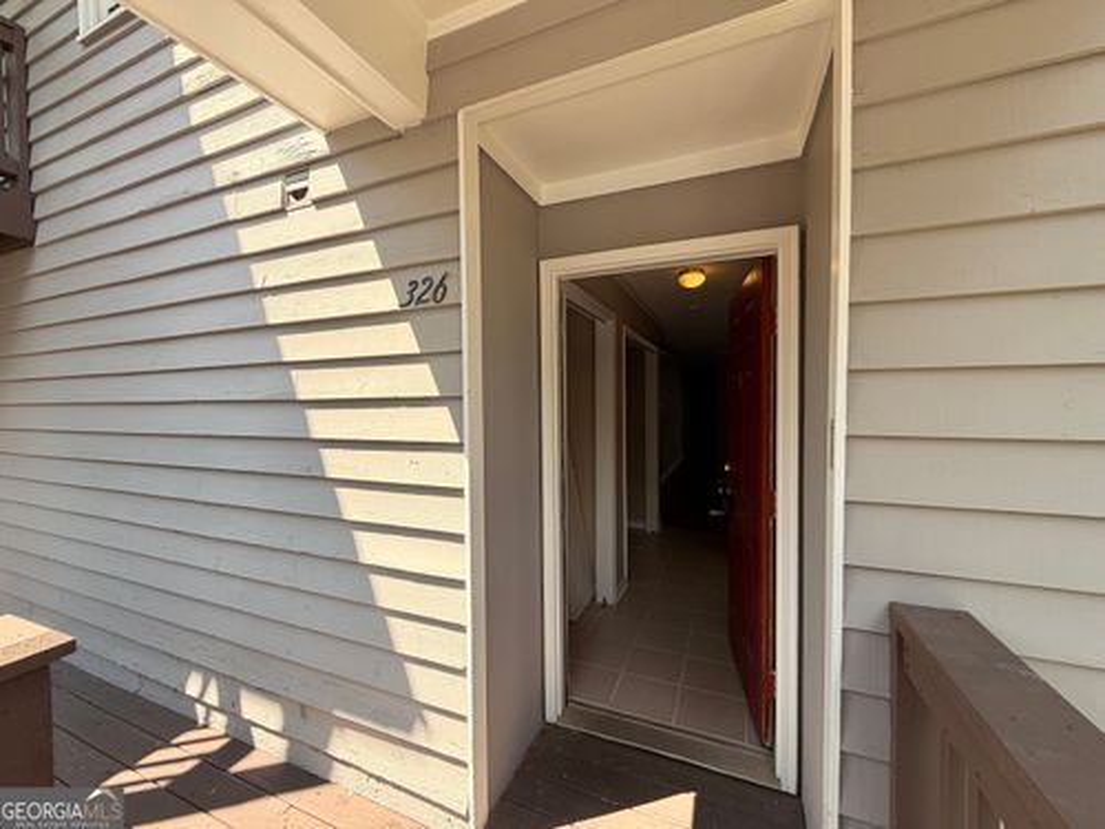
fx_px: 447
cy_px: 414
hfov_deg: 102.1
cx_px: 552
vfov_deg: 85.7
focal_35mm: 14
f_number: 2.2
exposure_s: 1/455
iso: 64
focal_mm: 2.22
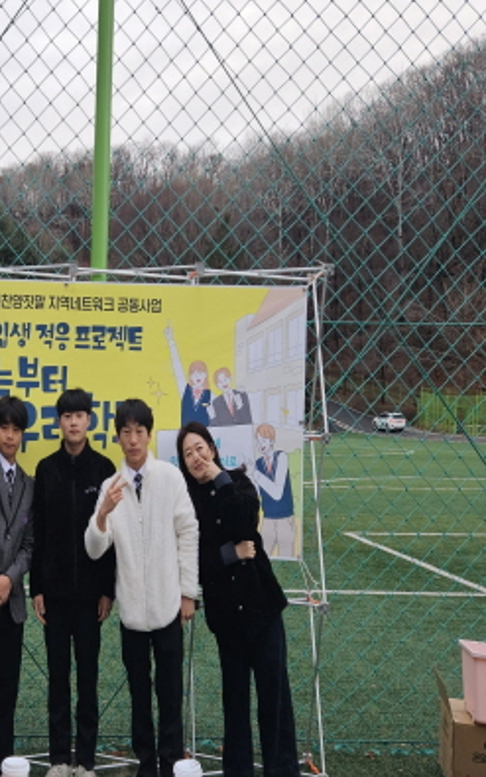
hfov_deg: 32.8
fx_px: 784
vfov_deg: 52.7
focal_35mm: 37
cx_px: 51
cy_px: 407
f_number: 1.8
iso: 50
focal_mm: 5.4
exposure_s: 1/180
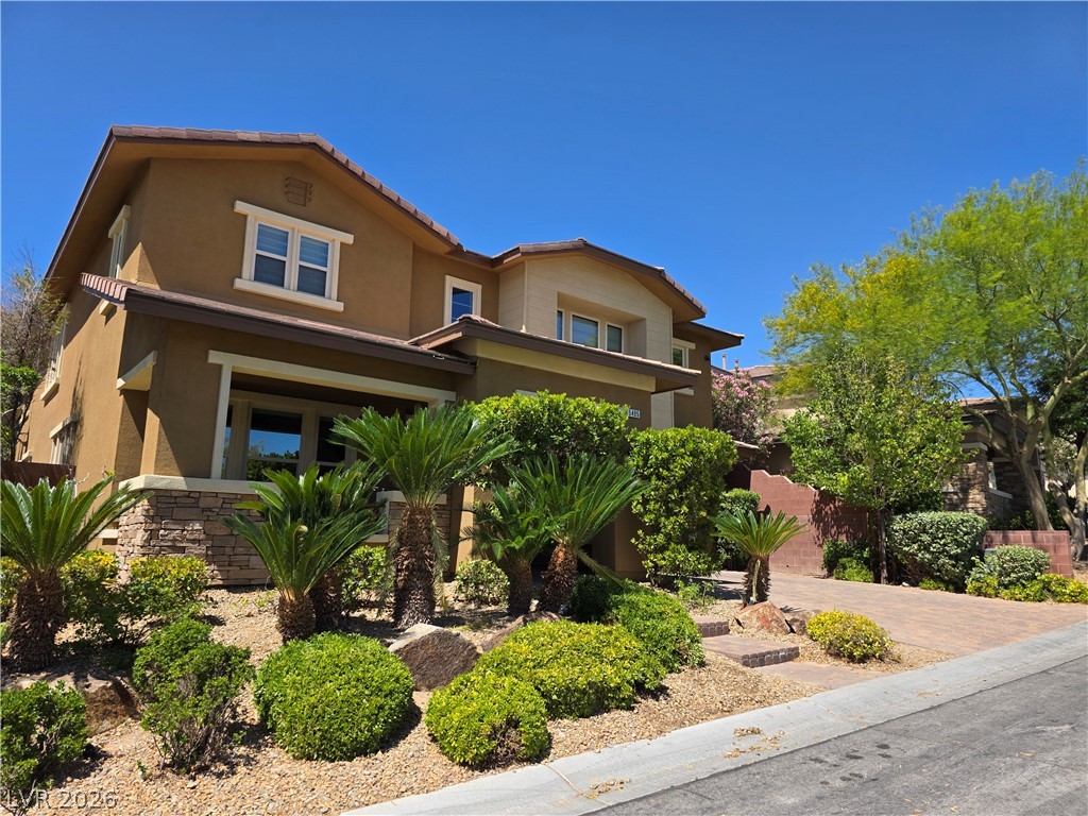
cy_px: 408
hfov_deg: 73.9
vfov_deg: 58.9
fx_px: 723
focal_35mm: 23
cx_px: 544
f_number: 1.7
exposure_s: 1/4434
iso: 80
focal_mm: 6.3
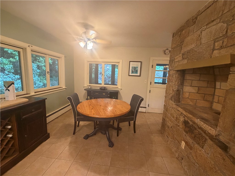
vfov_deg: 85.7
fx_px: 95
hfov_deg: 102.1
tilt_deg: -7.8
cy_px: 88
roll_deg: -2.3
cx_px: 118
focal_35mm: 14
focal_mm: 2.22
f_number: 2.2
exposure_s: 1/60
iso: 500
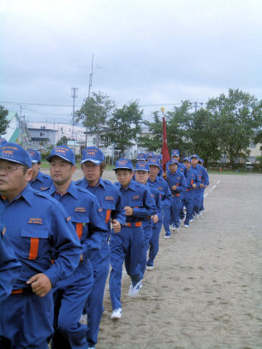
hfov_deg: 23.7
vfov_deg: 31.2
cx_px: 131
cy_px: 174
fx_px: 625
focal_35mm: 62
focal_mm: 10.2
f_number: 3.5
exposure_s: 1/400
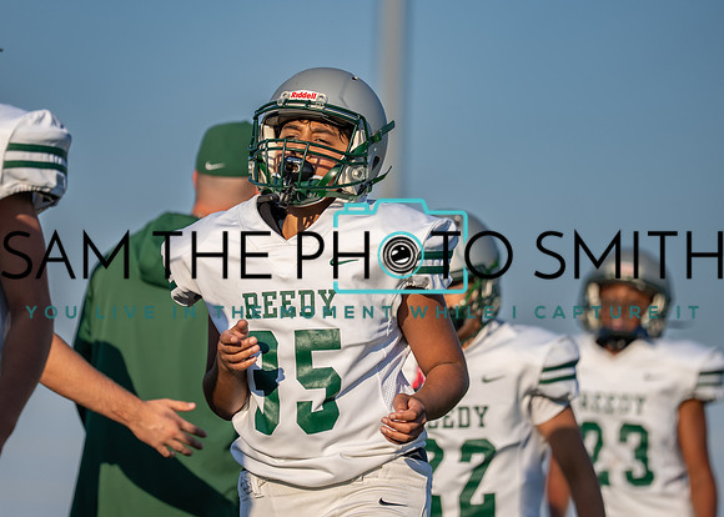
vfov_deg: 5.9
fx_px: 5029
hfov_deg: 8.2
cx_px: 340
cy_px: 228
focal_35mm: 245
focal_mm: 188
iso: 100
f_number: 2.8
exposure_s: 1/3200
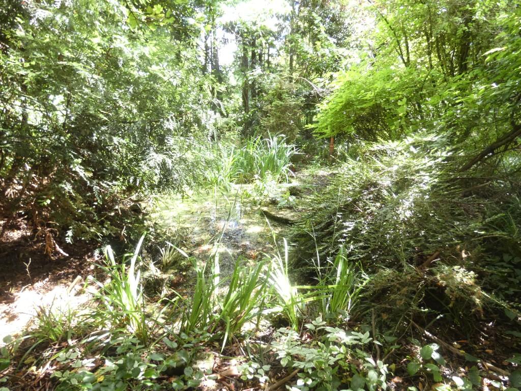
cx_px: 260
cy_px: 196
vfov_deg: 66.0
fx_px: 301
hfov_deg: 81.7
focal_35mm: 20
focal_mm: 3.6
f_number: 2.8
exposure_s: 1/60
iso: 250
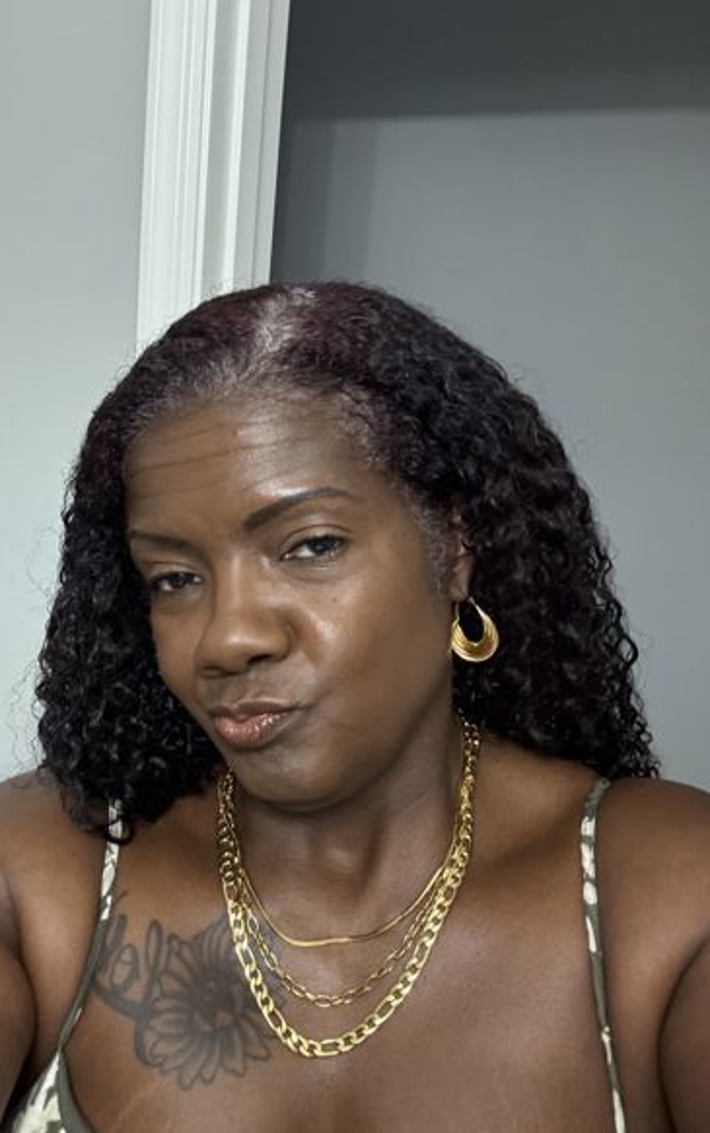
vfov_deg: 59.6
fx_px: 989
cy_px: 568
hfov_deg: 39.4
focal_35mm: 32
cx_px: 313
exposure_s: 1/30
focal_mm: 2.69
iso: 400
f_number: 1.9
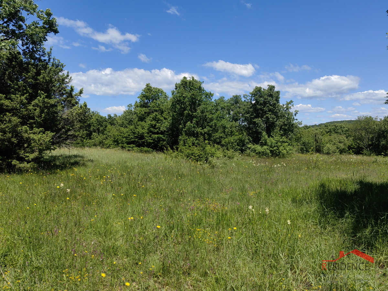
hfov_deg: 65.3
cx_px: 194
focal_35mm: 27
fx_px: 303
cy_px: 146
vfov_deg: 51.4
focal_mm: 5.54
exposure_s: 1/2725
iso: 50
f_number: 1.8
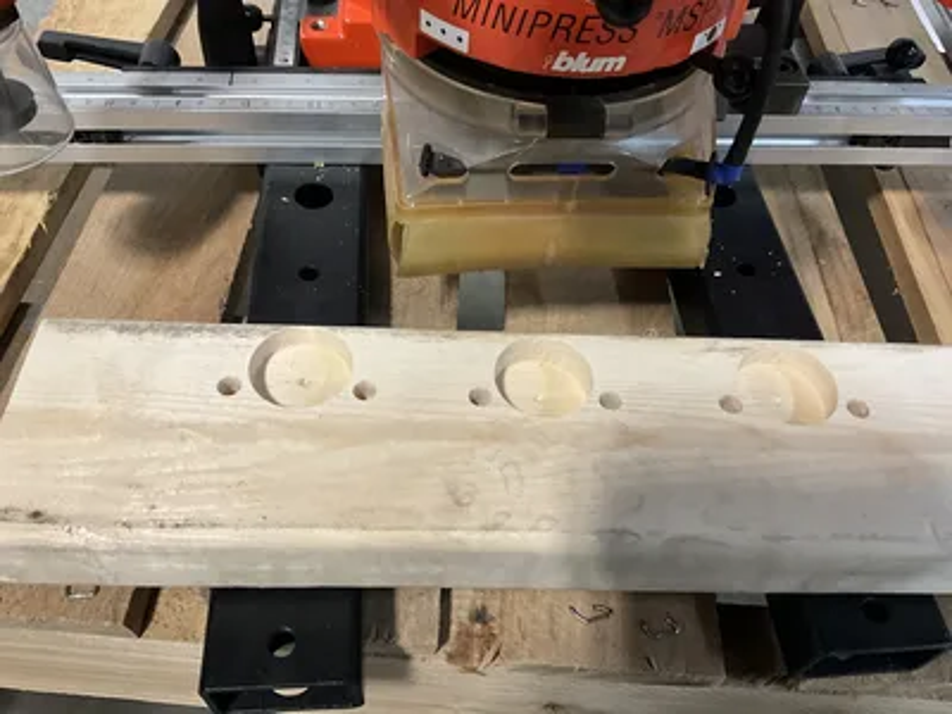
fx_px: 798
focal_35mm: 29
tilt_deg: -52.0
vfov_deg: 48.2
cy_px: 357
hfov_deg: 61.7
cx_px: 476
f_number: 1.8
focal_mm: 3
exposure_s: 1/58
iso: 320
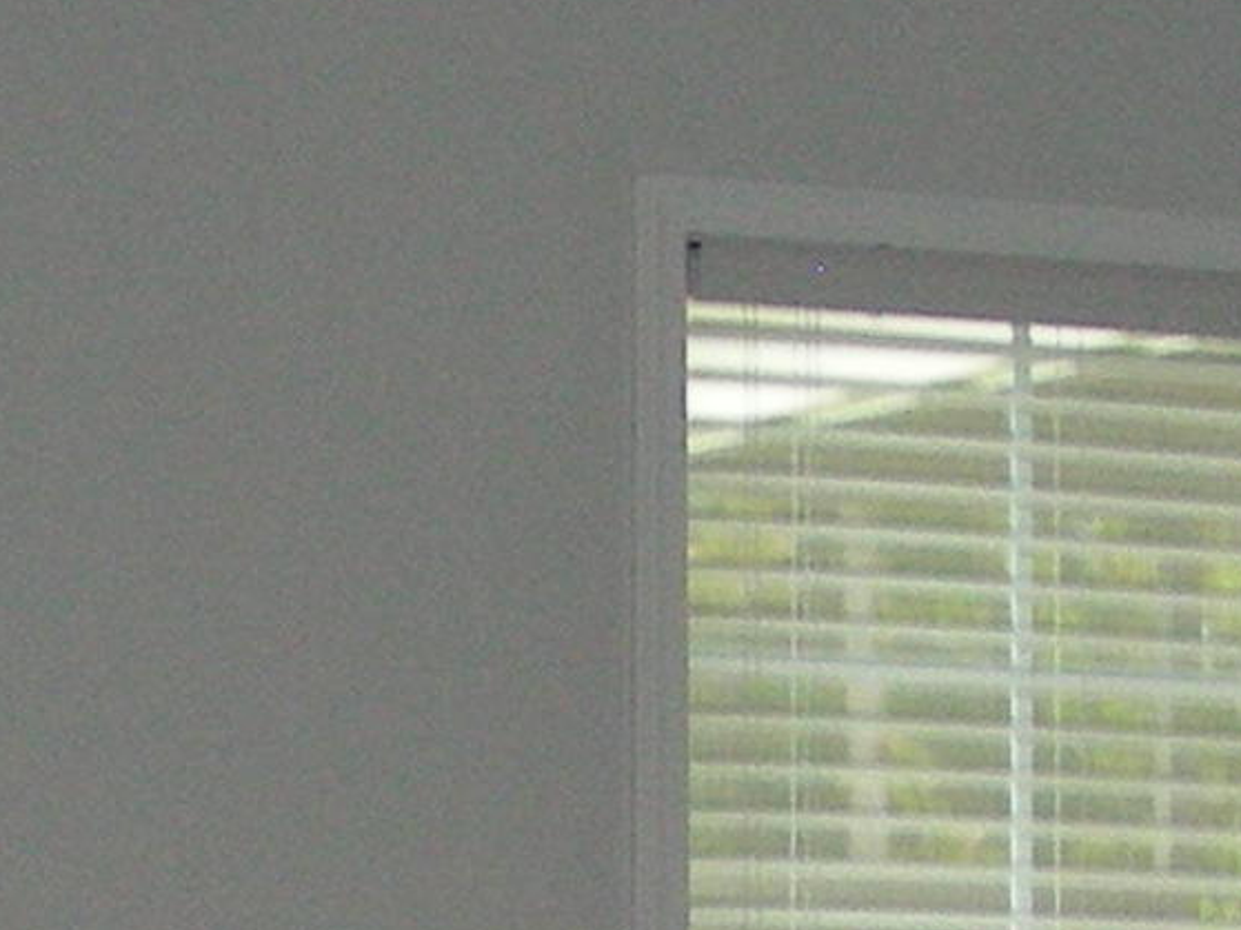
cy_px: 2002
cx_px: 728
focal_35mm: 204
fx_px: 7312
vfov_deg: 7.0
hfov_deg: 9.7
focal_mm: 6.3
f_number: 3.5
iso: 161
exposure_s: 1/60.1
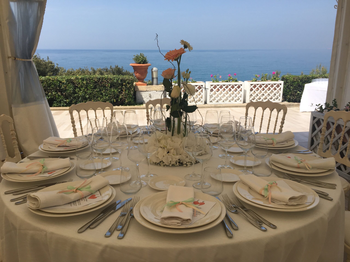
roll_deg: +0.6
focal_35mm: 29
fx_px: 293
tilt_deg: -14.8
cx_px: 175
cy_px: 131
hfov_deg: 61.7
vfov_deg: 48.2
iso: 25
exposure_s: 1/1326
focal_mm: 4.15
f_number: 2.2
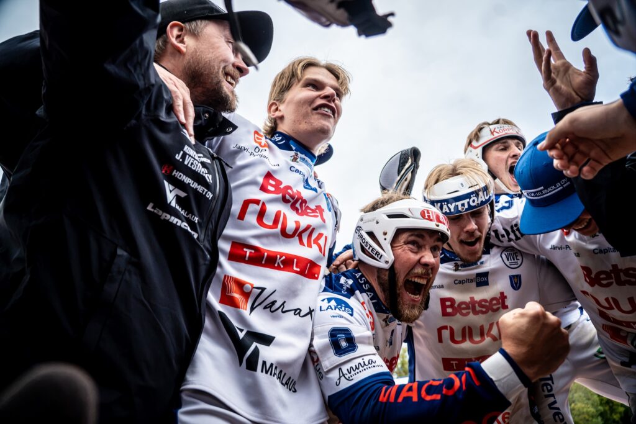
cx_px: 318
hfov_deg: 73.7
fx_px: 424
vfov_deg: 53.1
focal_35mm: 24
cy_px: 212
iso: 1000
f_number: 4
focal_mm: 24
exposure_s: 1/1250
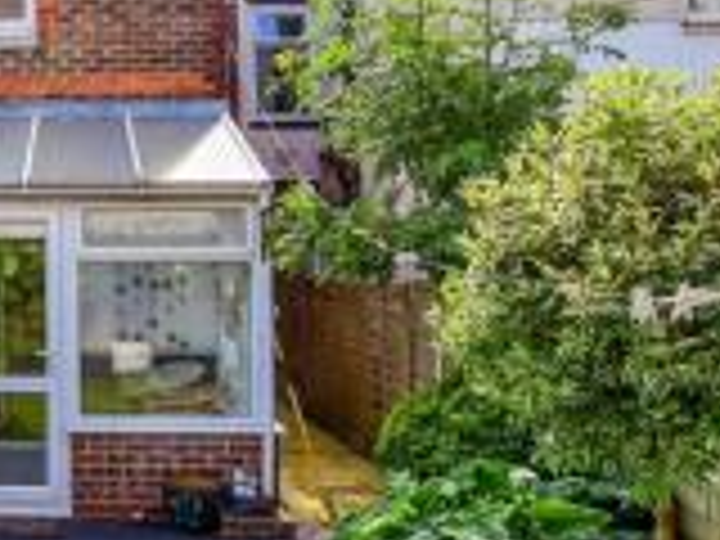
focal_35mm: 43
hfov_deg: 39.4
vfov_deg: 33.4
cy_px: 191
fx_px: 894
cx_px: 22
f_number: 8
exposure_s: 1/400
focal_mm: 10
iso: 400
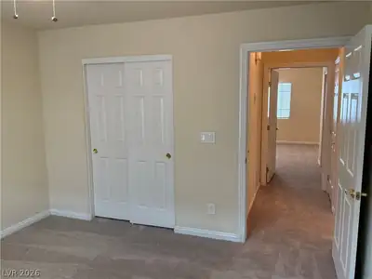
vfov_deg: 49.7
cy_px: 140
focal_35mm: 28
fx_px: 301
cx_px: 186
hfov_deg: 63.4
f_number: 1.8
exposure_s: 1/60
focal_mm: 3
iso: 200
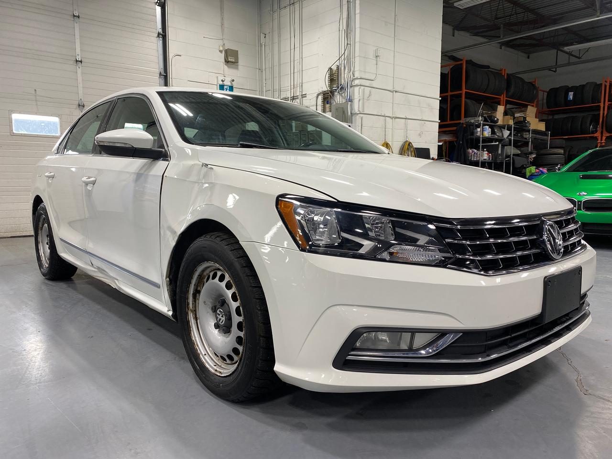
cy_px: 230
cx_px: 306
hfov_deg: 67.3
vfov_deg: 53.1
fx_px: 460
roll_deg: -0.3
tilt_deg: -7.9
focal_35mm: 26
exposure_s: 1/120
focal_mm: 4.25
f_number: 1.8
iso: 80
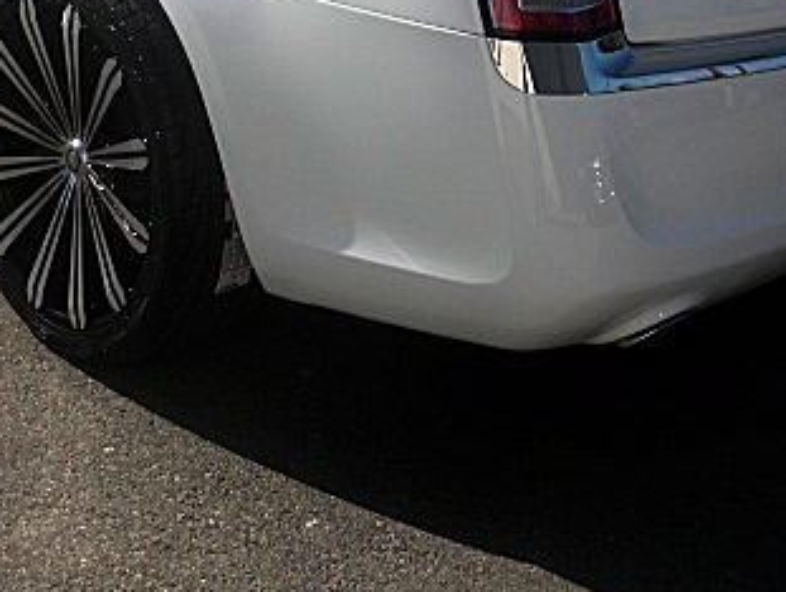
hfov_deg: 26.2
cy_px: 5
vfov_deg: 19.4
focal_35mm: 74
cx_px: 291
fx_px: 1682
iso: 50
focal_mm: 6.3
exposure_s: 1/200
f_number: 7.9
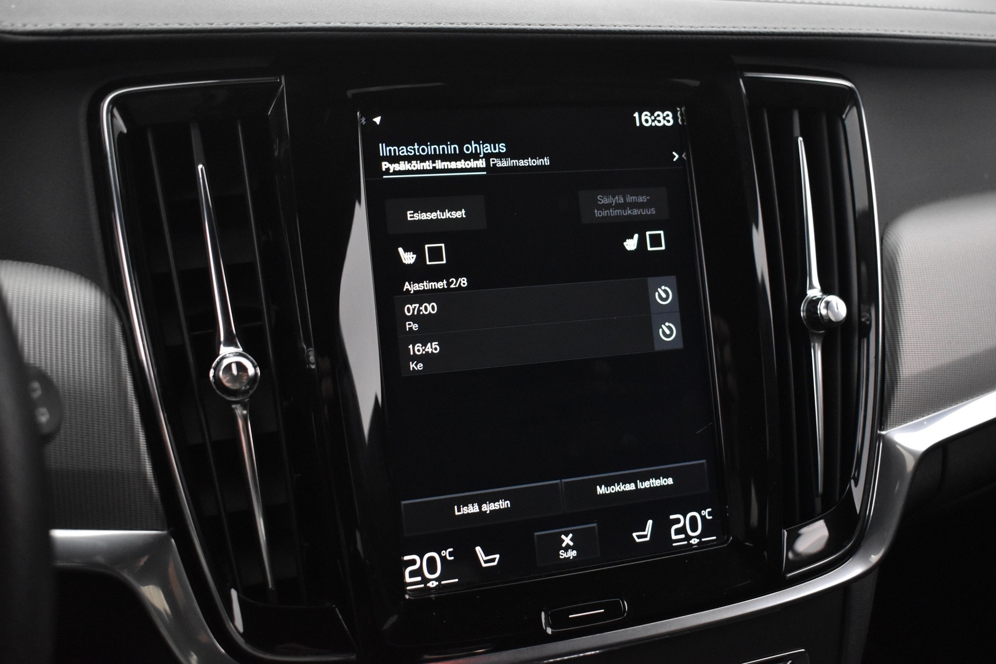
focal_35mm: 40
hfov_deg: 47.9
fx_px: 1120
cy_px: 332
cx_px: 498
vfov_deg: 33.0
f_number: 4
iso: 3200
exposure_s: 1/30
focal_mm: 27
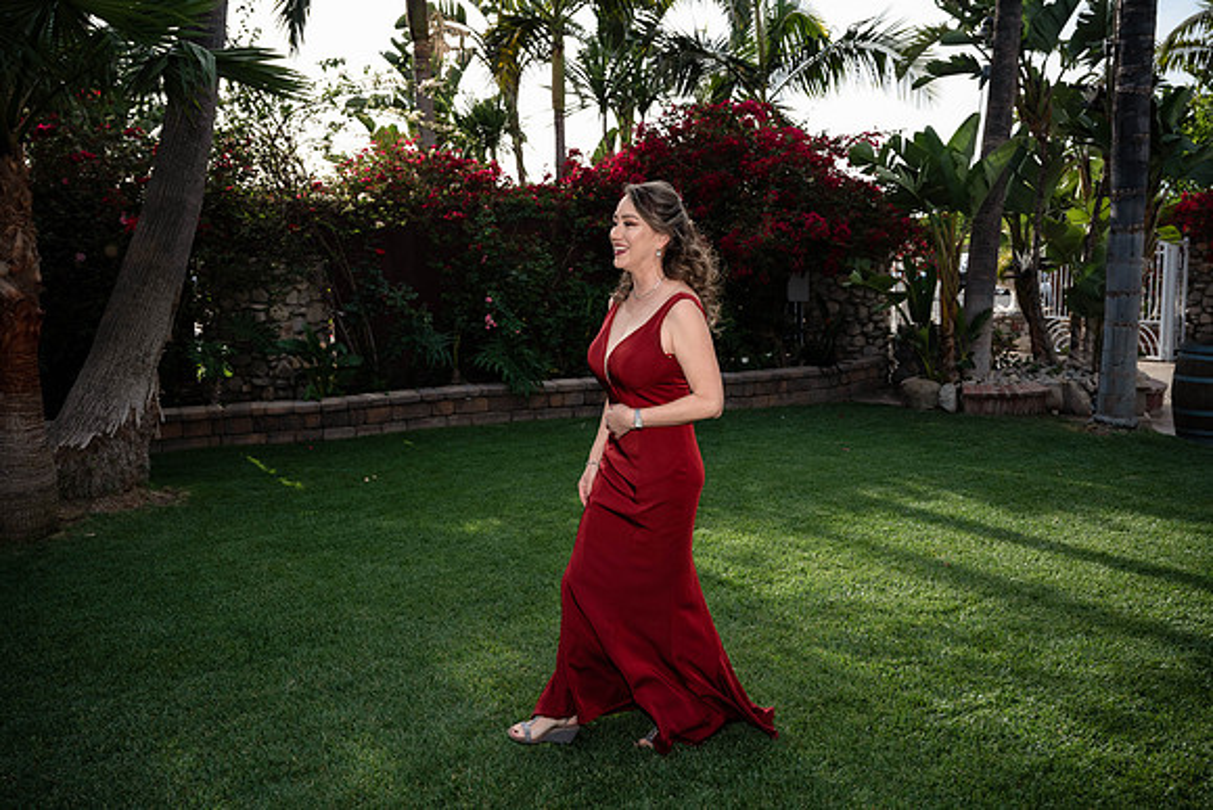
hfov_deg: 61.9
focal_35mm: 30
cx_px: 606
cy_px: 405
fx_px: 1011
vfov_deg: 43.6
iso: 100
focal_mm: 30
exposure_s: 1/200
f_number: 5
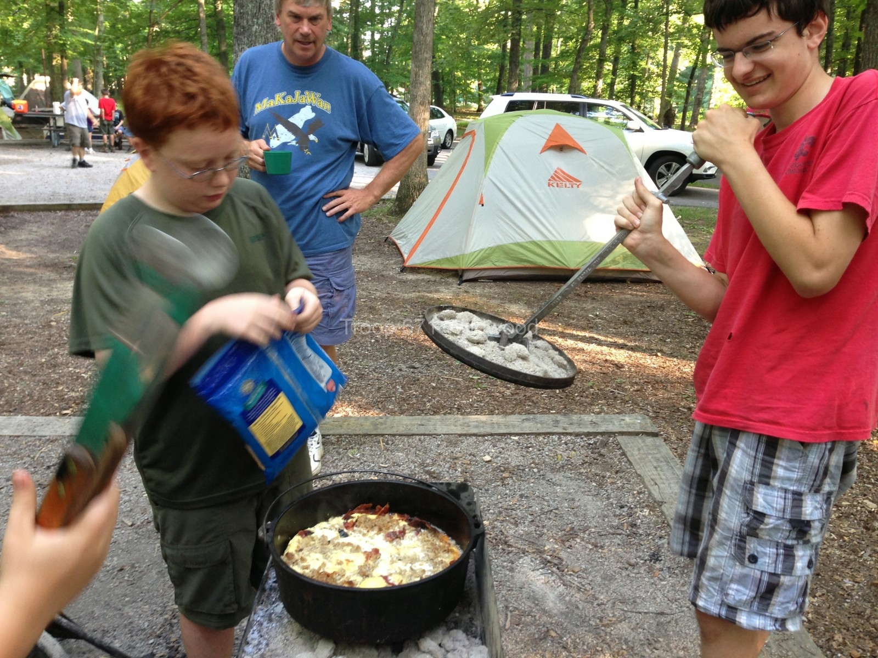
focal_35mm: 33
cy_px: 329
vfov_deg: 42.9
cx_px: 439
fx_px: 837
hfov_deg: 55.4
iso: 80
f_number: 2.4
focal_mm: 4.13
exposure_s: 1/20
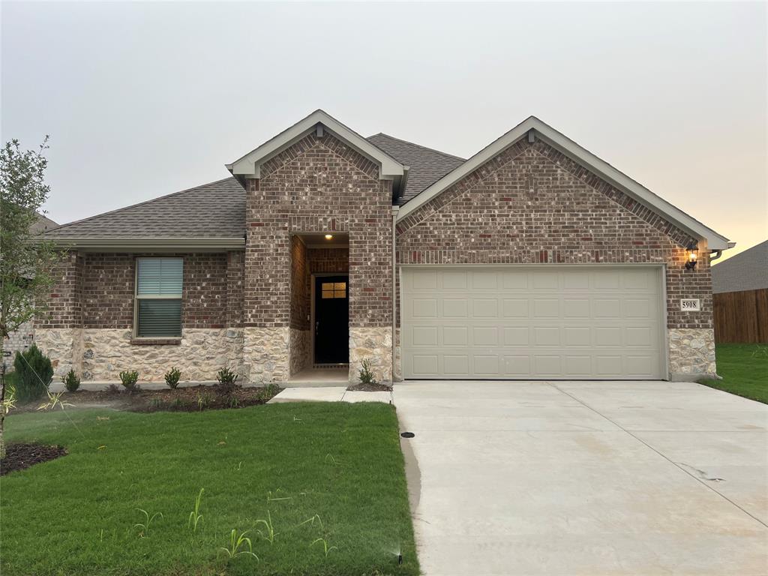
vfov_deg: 53.1
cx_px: 384
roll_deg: +1.0
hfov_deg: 67.3
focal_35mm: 26
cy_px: 288
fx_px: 577
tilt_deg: +5.1
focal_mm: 5.7
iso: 40
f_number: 1.5
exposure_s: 1/121
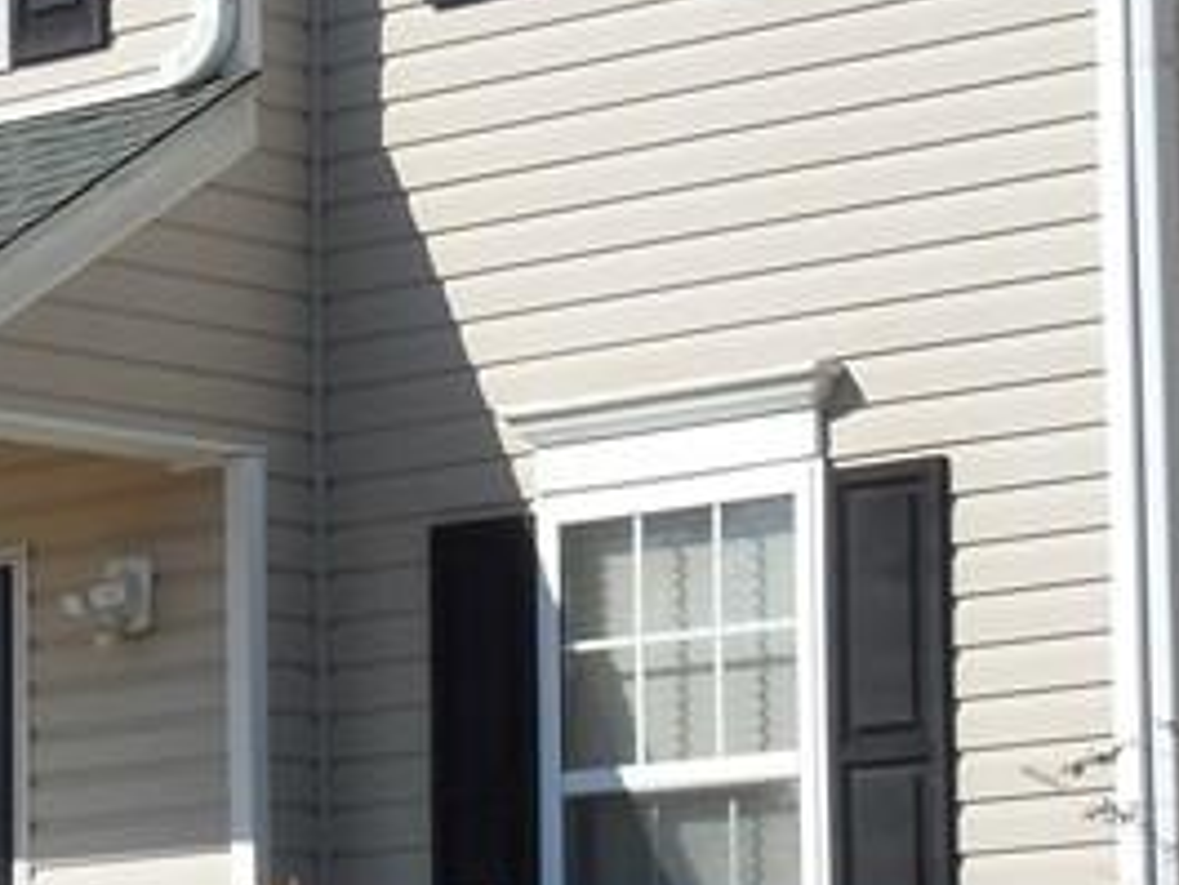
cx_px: 267
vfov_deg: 8.9
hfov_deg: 11.9
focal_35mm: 166
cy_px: 645
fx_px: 5656
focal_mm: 7.8
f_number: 3.9
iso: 125
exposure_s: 1/1250
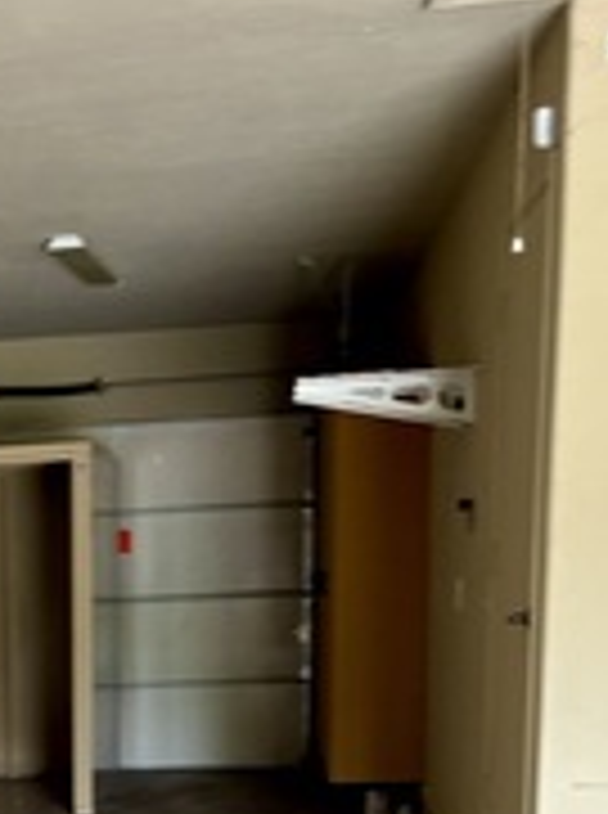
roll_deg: -0.4
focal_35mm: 72
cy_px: 926
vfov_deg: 24.9
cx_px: -88
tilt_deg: -17.0
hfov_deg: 19.4
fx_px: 1692
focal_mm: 5.96
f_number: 1.6
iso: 125
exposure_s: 1/60
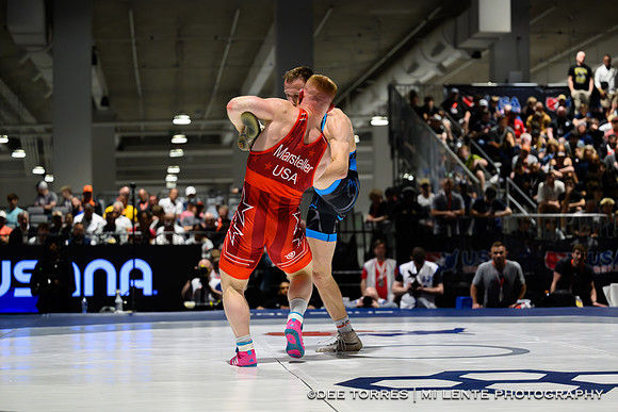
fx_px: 1322
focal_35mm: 77
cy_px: 206
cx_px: 309
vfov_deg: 17.7
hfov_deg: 26.3
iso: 7200
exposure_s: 1/640
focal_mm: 77
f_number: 2.8
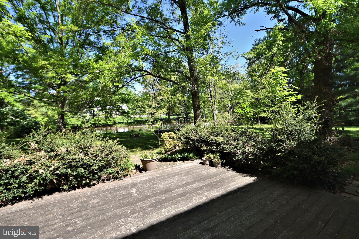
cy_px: 120
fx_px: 150
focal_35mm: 15
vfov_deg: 77.3
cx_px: 180
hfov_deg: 100.4
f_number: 4.5
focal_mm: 10
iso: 250
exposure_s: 1/1000
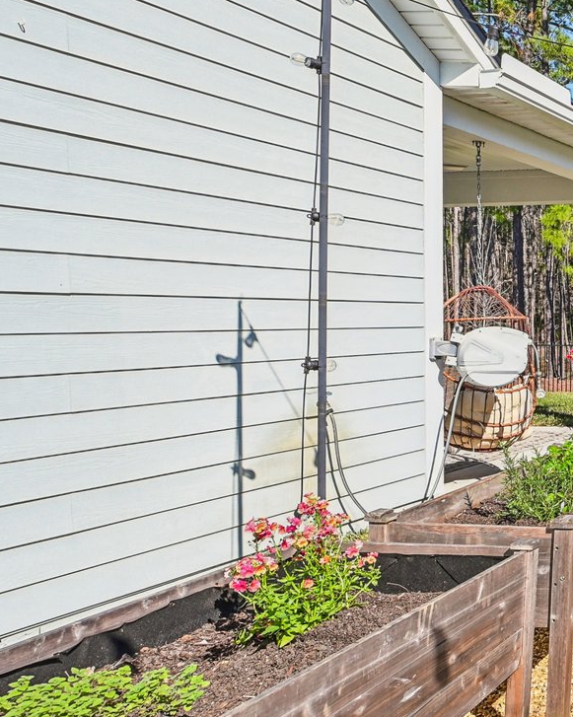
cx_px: 933
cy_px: 343
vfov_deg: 49.1
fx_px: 785
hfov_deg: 25.3
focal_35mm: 37
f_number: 8
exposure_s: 1/250
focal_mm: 14
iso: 200
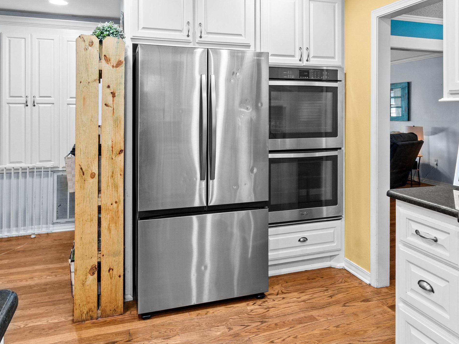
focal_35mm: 26
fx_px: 342
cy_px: 114
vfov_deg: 52.4
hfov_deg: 67.7
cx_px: 246
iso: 250
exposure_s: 1/1.25
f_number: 9
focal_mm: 11
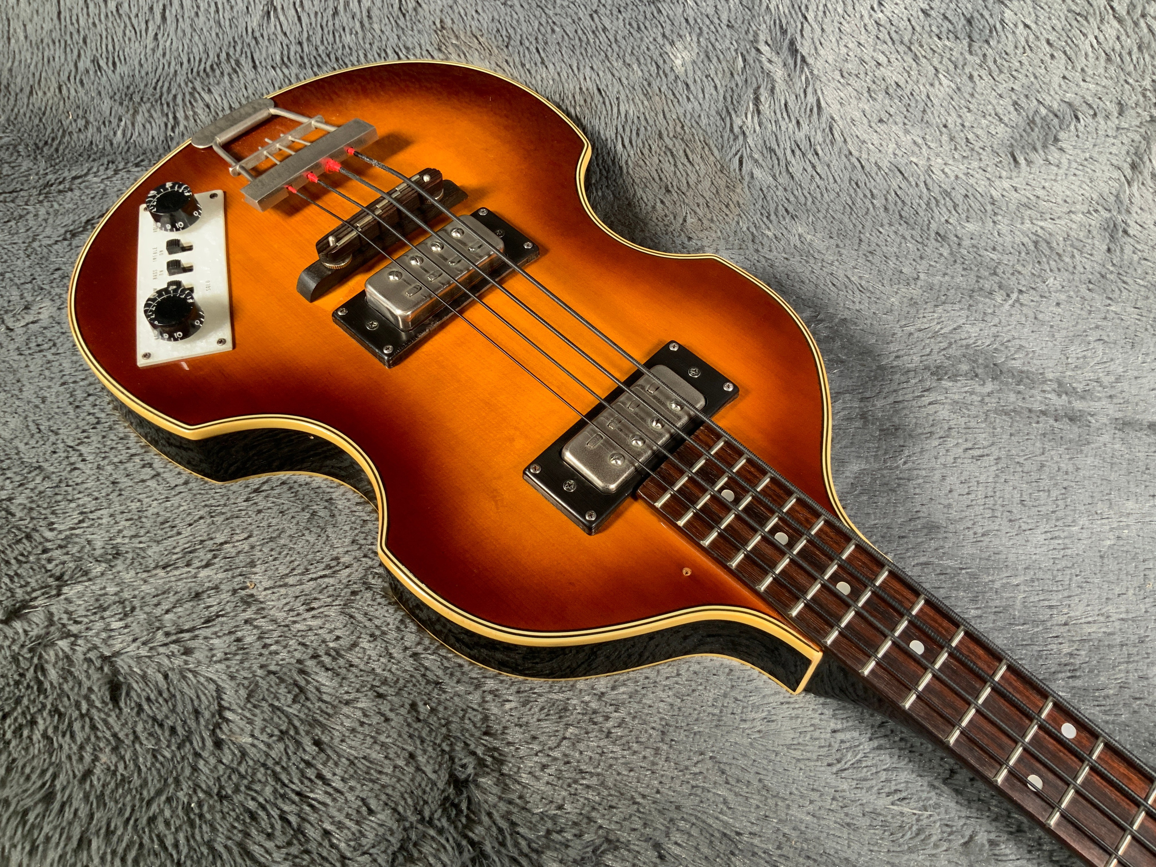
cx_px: 578
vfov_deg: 48.2
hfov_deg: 61.7
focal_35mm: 29
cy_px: 434
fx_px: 968
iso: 64
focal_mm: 3
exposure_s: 1/62
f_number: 1.8
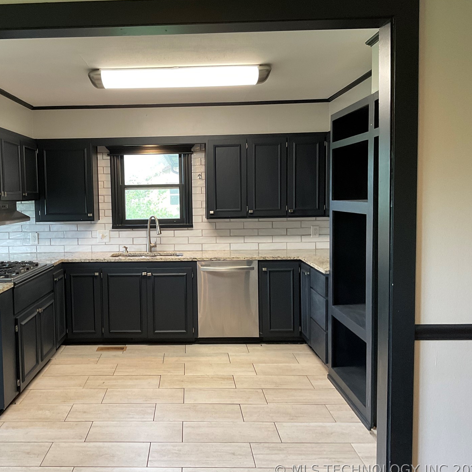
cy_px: 239
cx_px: 168
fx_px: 540
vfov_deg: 47.2
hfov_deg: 46.7
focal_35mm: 35
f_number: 1.8
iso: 80
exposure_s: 1/60
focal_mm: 3
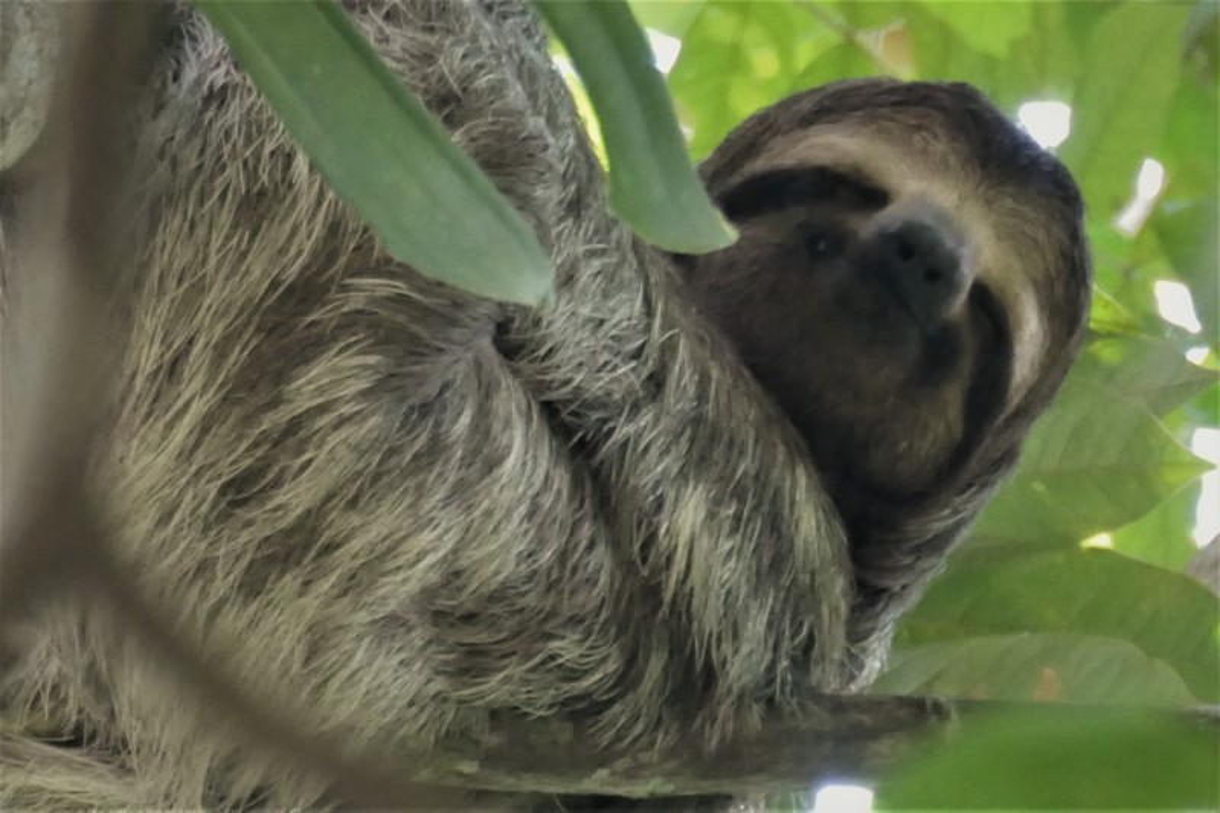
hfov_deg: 2.9
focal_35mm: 720
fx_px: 24393
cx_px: 610
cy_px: 406
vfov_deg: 1.9
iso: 1600
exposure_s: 1/100
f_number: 6.4
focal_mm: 132
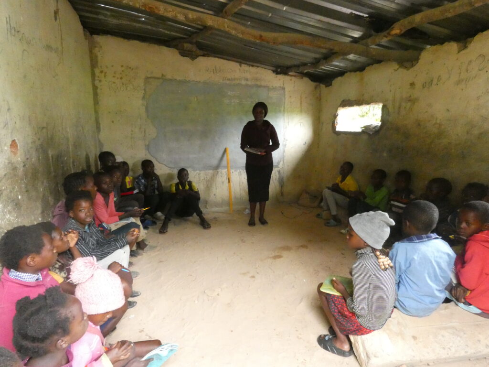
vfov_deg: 66.0
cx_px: 244
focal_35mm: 20
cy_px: 184
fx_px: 283
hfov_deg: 81.7
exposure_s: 1/30
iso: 1600
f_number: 5
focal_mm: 3.6
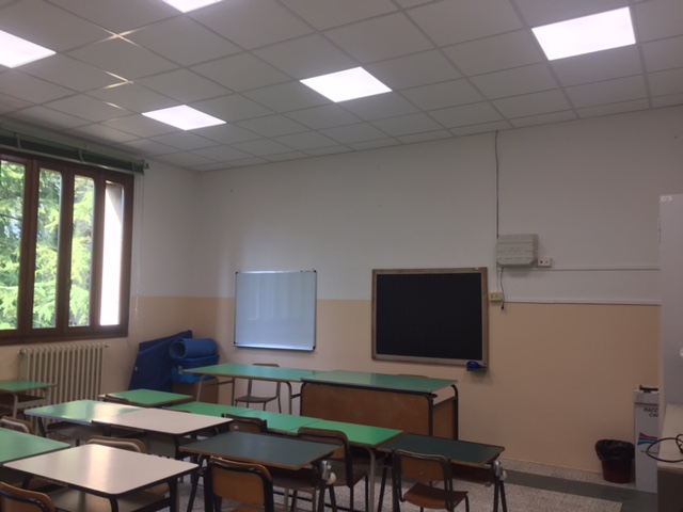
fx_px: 572
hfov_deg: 61.7
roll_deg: -0.7
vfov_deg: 48.2
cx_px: 342
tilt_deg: +2.8
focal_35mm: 29
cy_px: 256
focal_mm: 4.15
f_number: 2.2
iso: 32
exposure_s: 1/50
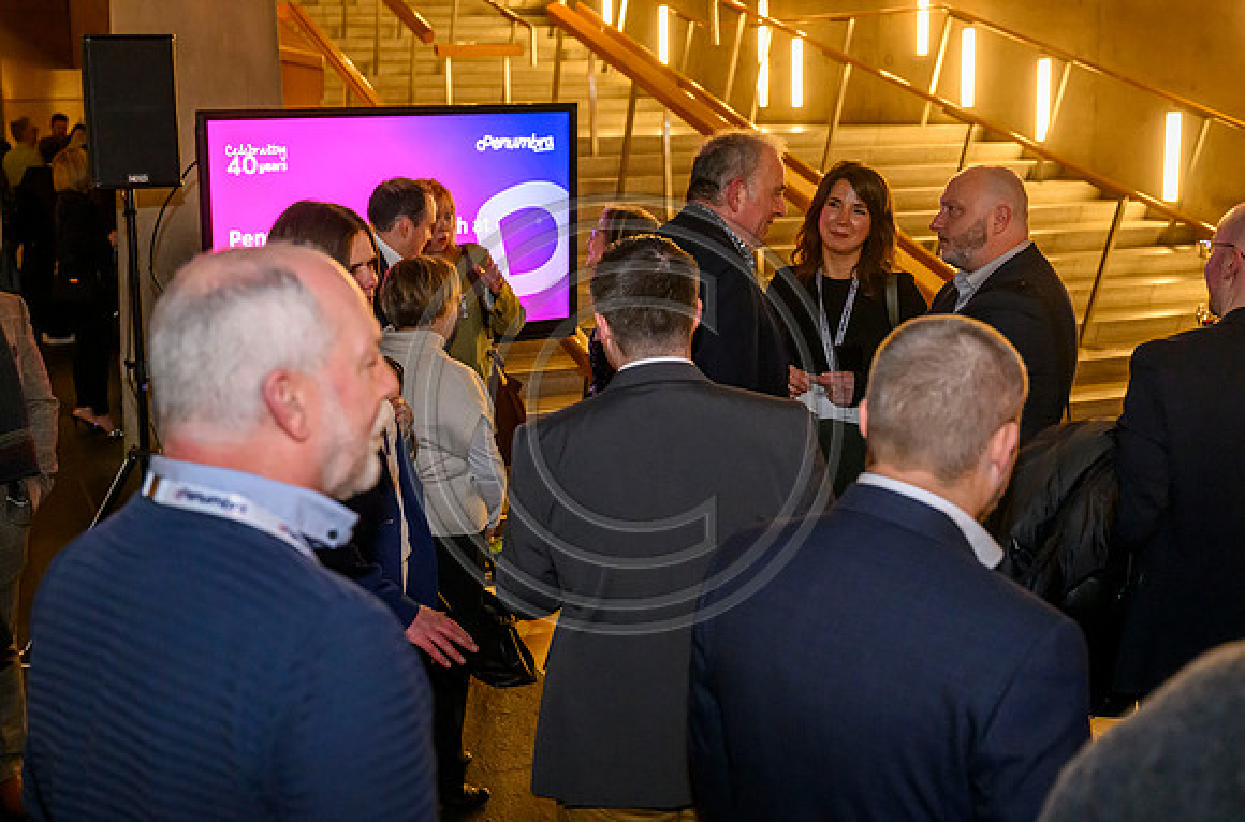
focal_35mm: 44
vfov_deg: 30.3
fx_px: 1519
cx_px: 562
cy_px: 366
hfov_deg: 44.5
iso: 6400
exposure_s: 1/125
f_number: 4
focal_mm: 40
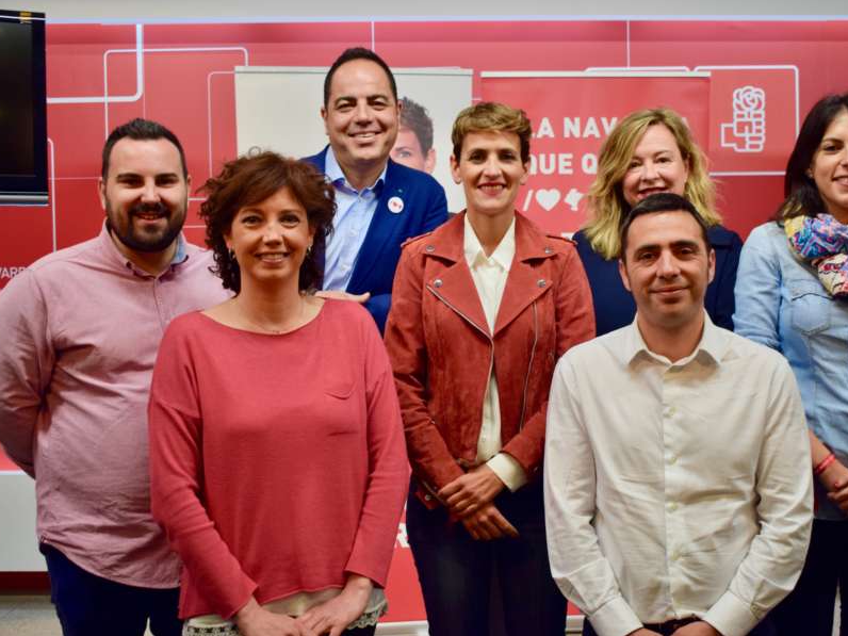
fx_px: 1238
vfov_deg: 28.8
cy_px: 317
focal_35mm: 51
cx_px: 462
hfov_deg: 37.8
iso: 400
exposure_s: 1/80
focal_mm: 31
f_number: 4.5
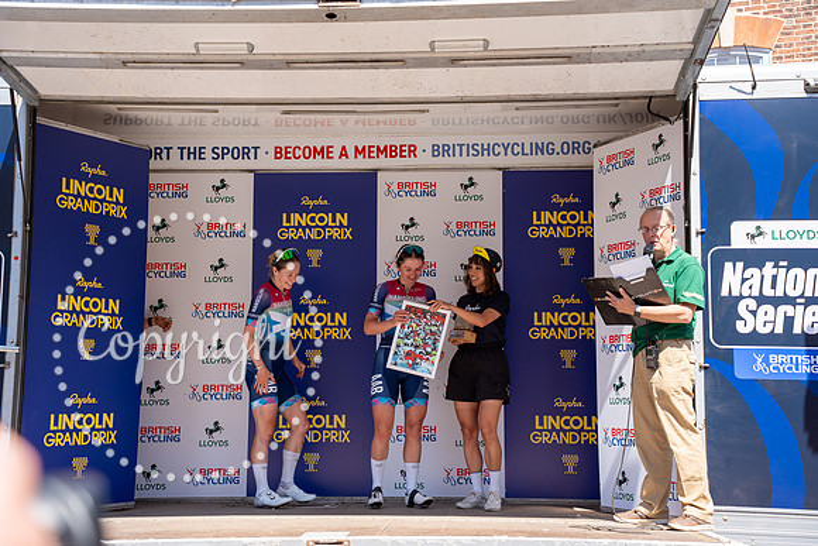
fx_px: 1182
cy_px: 273
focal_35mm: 52
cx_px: 409
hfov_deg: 38.2
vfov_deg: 26.0
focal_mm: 52
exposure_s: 1/800
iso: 100
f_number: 4
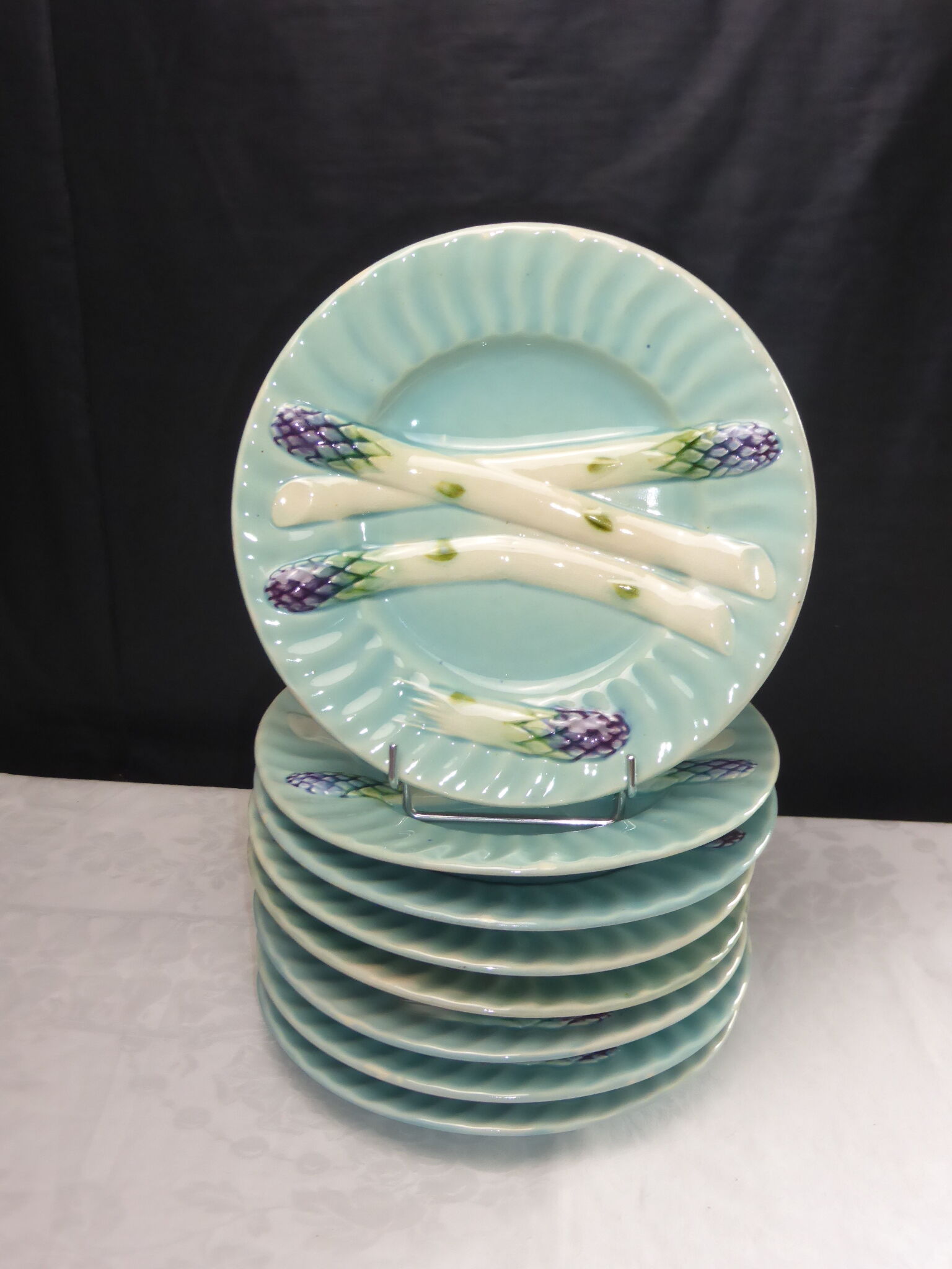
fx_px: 1503
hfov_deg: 35.1
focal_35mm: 41
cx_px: 476
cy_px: 634
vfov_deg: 45.8
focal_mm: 7.4
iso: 320
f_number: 3.9
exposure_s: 1/60
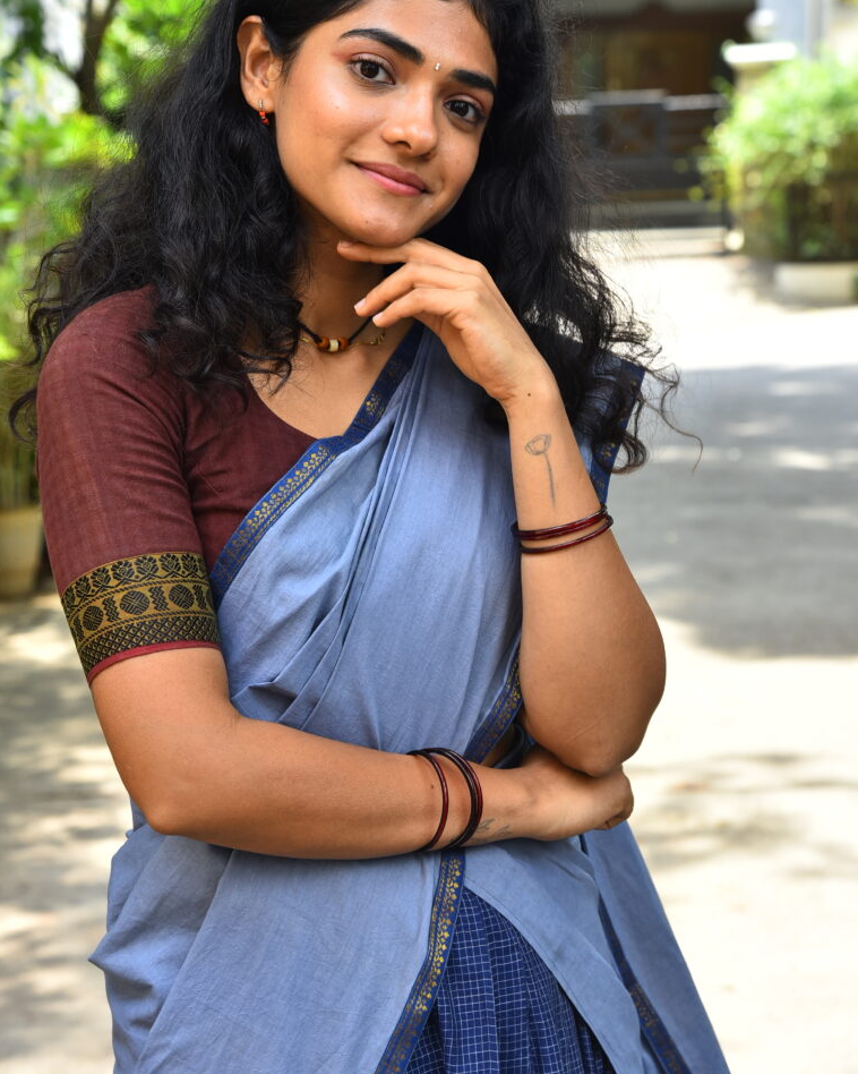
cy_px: 471
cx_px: 431
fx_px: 2826
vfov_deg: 21.5
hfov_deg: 17.3
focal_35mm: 89
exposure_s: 1/125
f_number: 5.6
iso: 400
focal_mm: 78
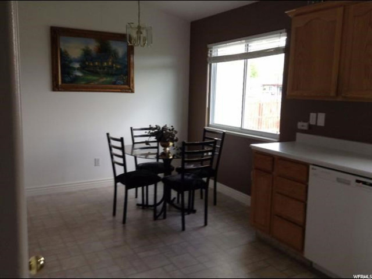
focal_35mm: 33
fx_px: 355
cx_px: 186
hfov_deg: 55.4
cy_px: 140
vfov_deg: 42.9
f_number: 2.4
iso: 32
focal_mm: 3.3
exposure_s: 1/30
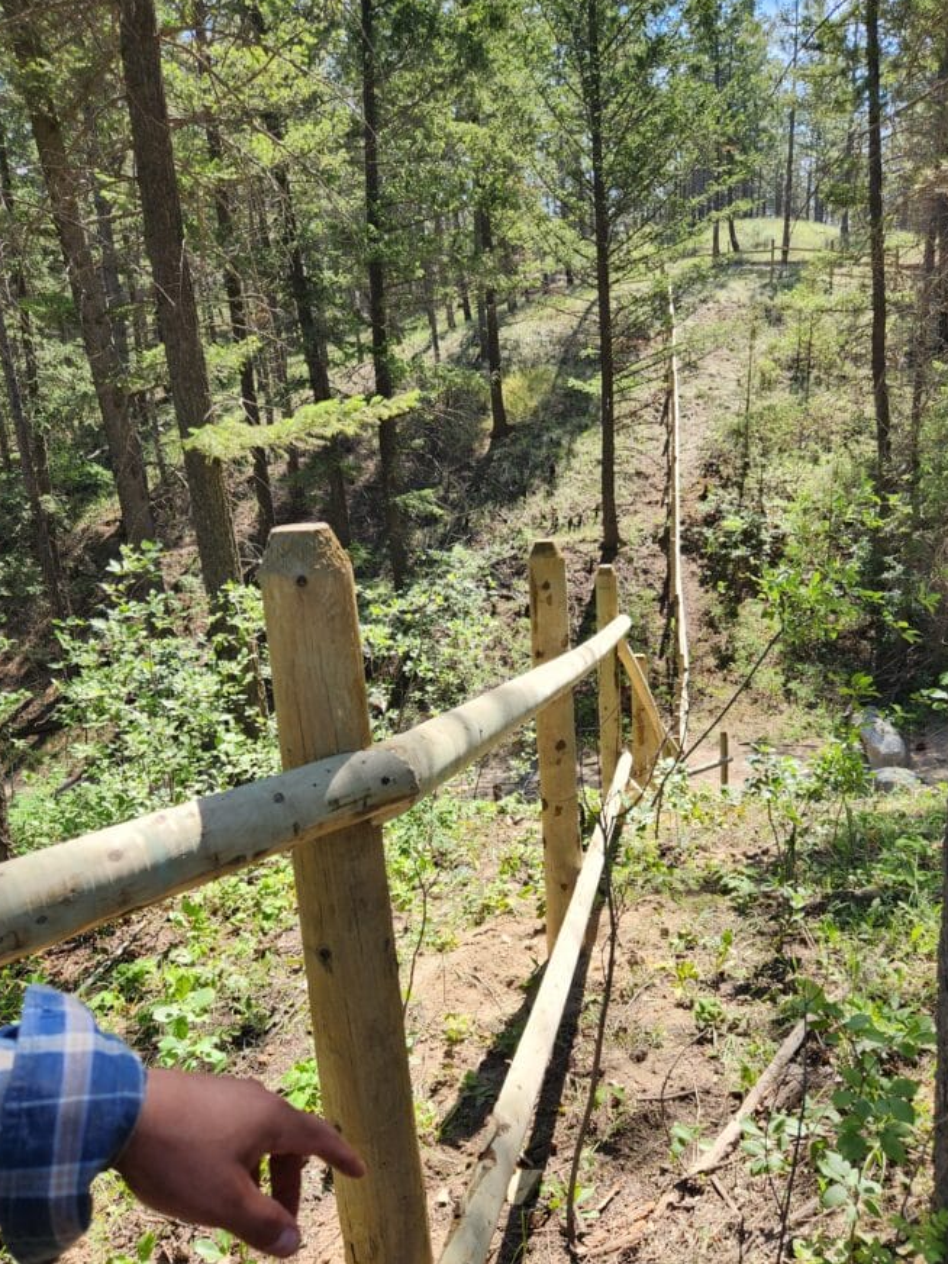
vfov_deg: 65.3
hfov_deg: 51.3
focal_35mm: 27
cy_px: 662
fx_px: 986
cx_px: 513
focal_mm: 5.4
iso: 20
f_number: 1.8
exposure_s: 1/538
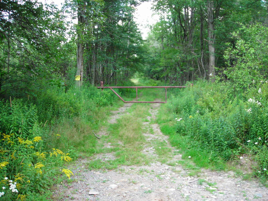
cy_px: 100
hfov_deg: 49.0
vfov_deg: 37.7
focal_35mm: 38
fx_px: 294
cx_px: 134
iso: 173
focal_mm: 6.3
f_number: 3.2
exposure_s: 1/115
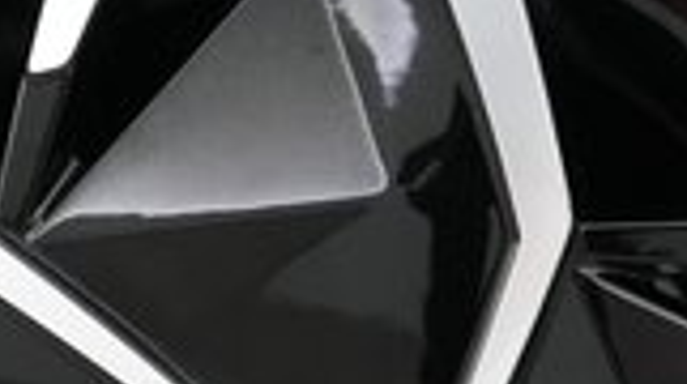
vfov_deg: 11.5
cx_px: 427
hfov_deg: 21.3
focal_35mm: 100
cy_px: 597
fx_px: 1819
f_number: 2.8
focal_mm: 24
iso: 5000
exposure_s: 1/160
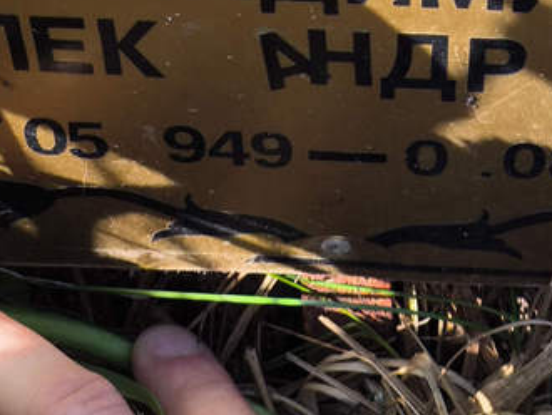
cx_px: 441
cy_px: -60
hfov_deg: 16.2
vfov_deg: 12.0
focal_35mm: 121
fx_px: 1931
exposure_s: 1/295
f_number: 1.7
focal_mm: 4.71
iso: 50
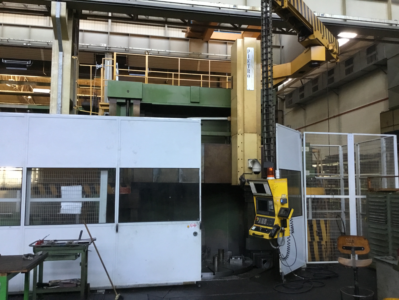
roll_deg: +0.0
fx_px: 357
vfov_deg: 45.4
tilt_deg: +5.0
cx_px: 200
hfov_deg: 58.4
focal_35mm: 31
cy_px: 150
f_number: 2.4
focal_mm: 3.3
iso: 250
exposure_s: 1/33
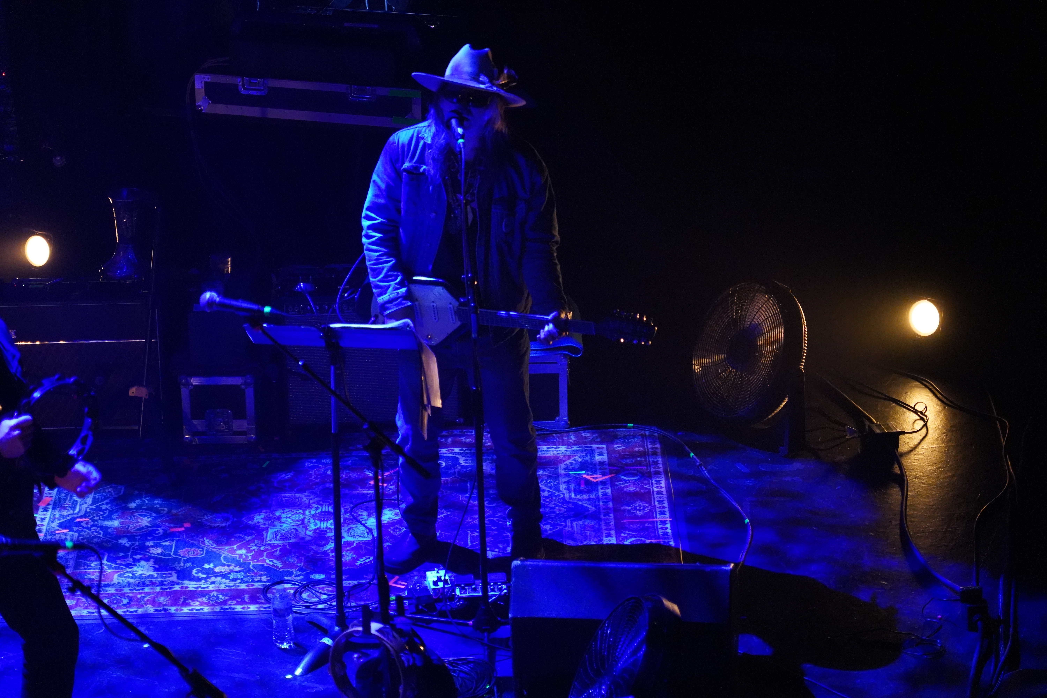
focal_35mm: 105
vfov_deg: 13.0
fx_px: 3054
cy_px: 349
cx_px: 524
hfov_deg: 19.5
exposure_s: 1/100
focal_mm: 105
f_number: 4
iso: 12800
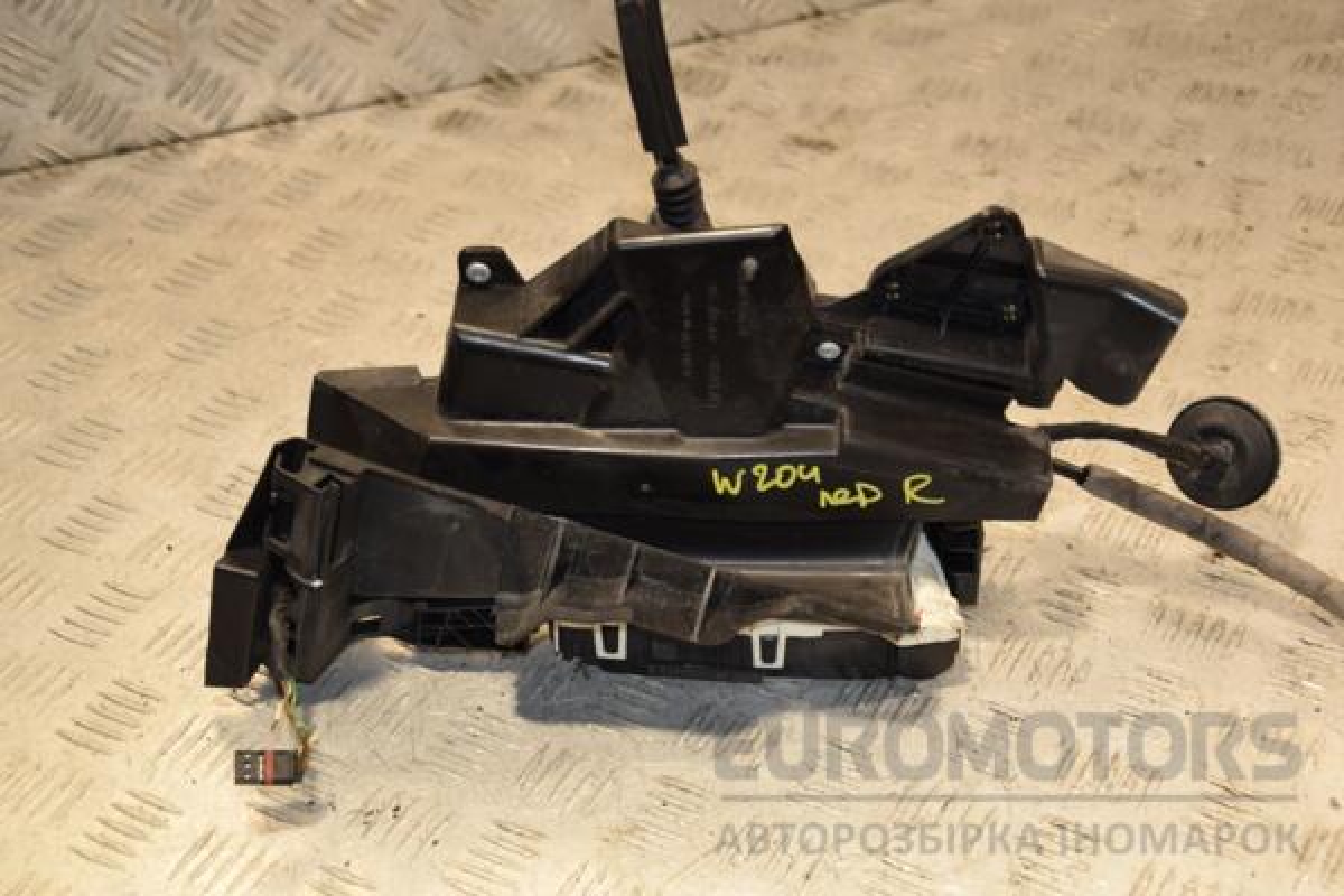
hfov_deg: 31.9
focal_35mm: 63
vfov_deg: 21.6
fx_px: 2352
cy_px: 448
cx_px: 672
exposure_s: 1/160
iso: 800
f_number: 4.8
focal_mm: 42
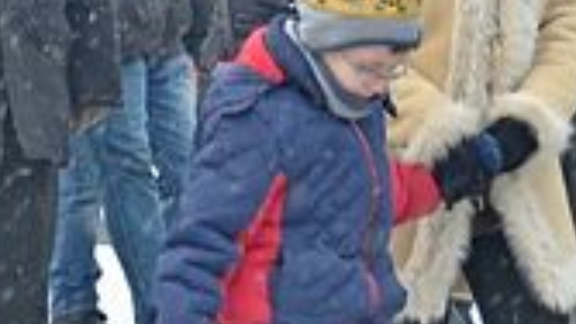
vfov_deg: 3.6
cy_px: 98
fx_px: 5117
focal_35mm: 335
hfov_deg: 6.4
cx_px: 648
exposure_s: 1/160
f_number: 4.8
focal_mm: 42
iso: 220
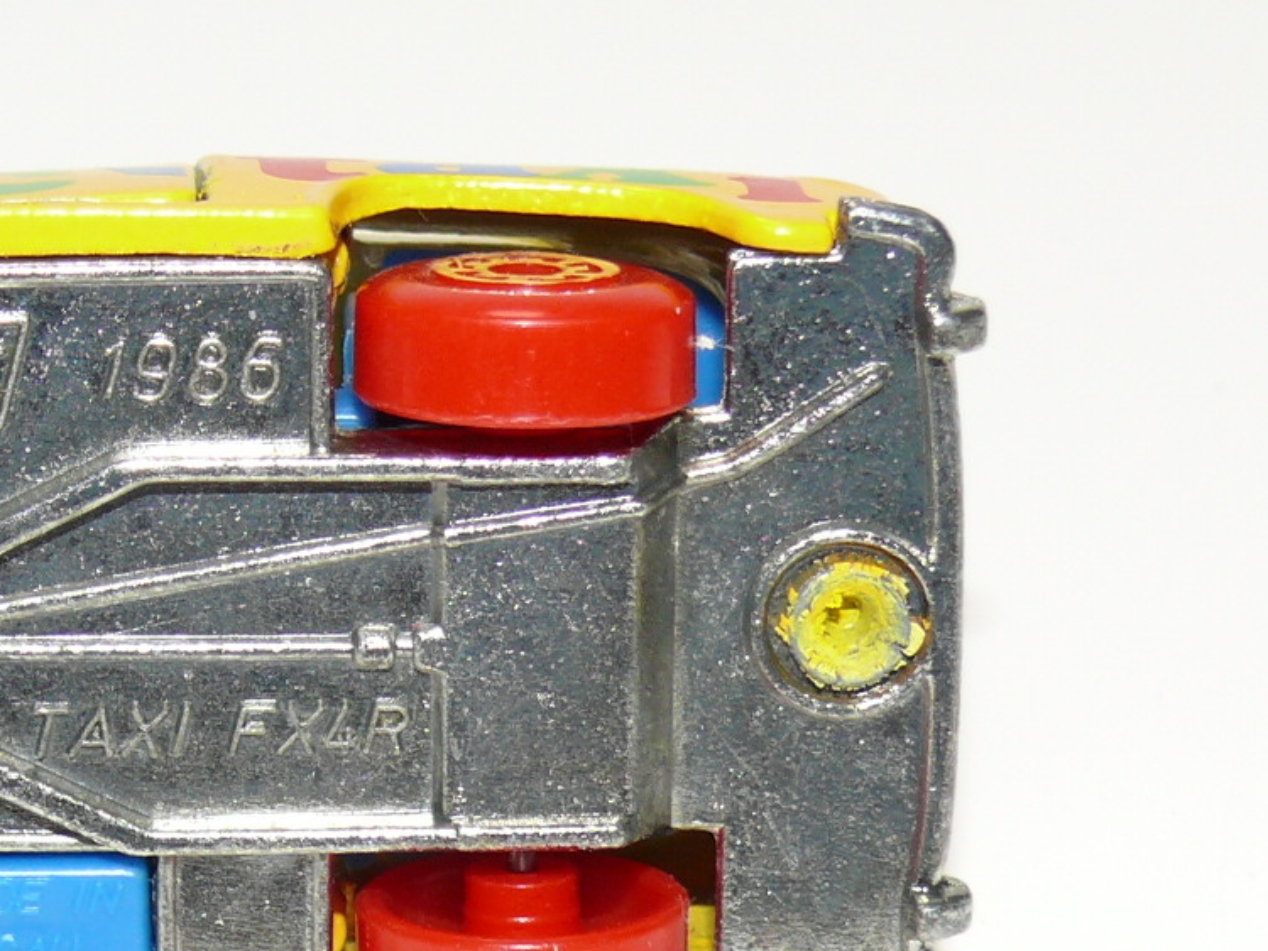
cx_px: -29
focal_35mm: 160
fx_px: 5863
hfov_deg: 12.2
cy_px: 647
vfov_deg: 9.3
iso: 100
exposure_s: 1/30
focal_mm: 11.3
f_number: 4
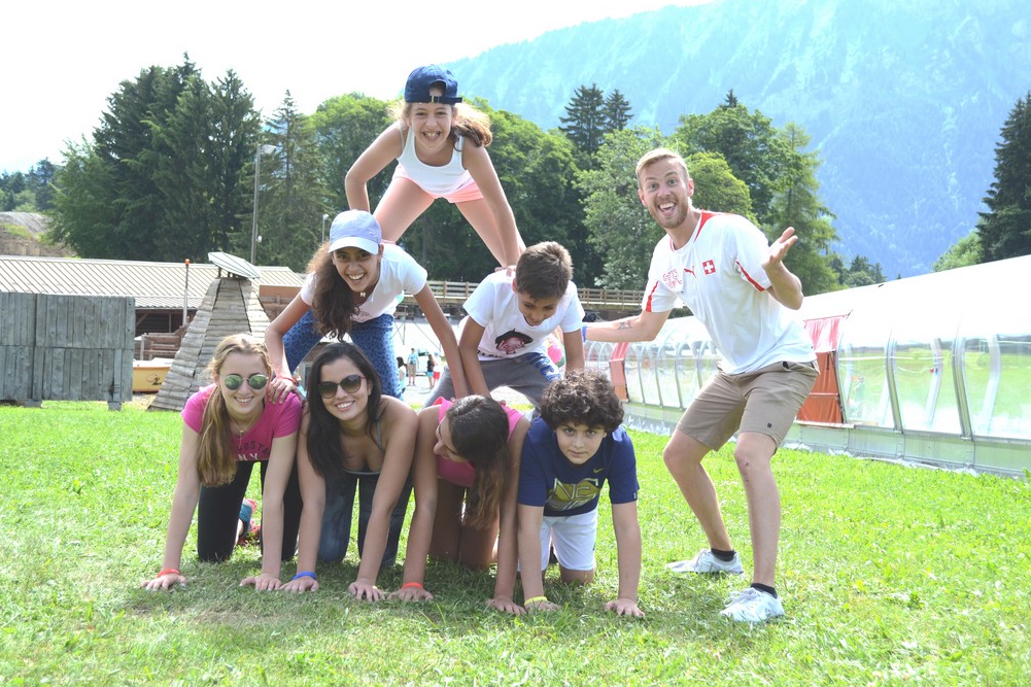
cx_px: 517
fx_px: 1274
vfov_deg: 30.2
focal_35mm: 45
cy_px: 339
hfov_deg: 44.0
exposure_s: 1/400
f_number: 5.6
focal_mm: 29
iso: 200
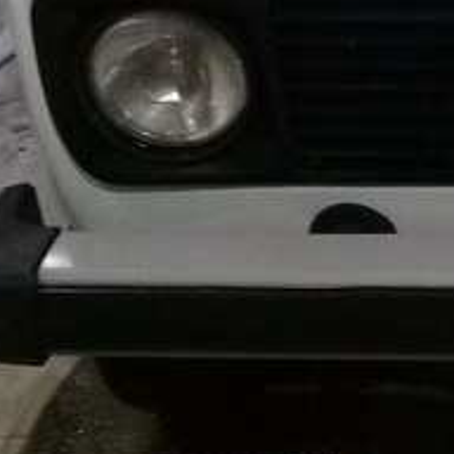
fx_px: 1395
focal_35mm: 94
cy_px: -98
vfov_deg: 17.6
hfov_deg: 16.9
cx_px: 667
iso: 200
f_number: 2.2
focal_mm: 3.3
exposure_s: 1/25
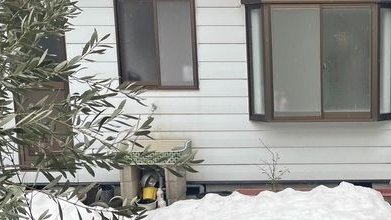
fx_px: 612
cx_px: 346
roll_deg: +0.5
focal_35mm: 59
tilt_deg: -8.0
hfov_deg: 33.7
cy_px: 162
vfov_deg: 20.3
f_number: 1.6
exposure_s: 1/442
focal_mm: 4.2
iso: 32
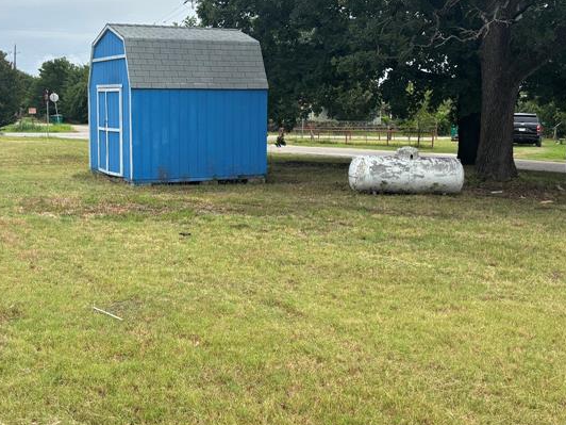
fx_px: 818
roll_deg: +0.1
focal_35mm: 50
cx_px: 213
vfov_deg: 29.1
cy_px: 198
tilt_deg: -6.6
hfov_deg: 38.0
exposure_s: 1/3413
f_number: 1.6
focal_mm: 5.96
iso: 50
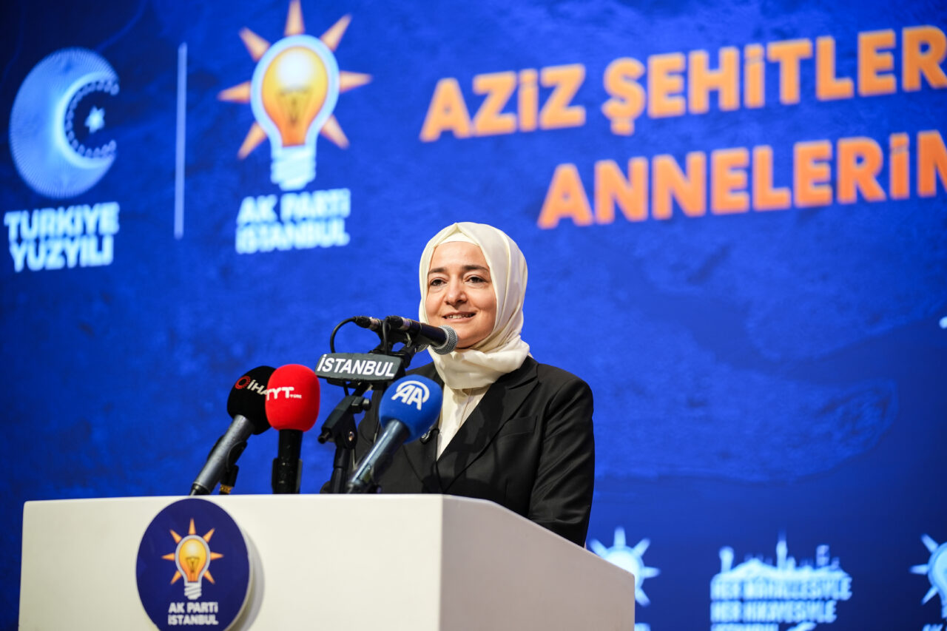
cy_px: 316
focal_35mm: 116
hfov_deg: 17.6
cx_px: 474
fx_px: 3051
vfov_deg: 11.8
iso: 400
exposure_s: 1/200
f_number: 2.8
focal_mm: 116
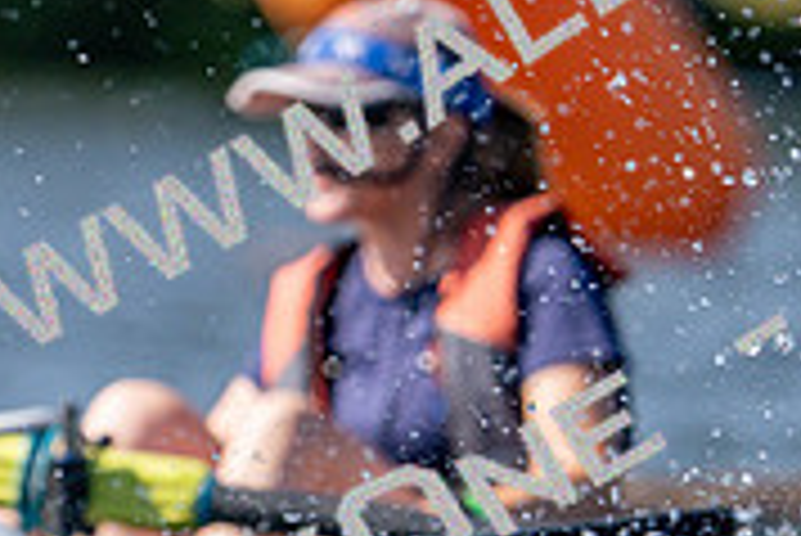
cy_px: 358
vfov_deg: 1.1
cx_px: 531
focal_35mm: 1244
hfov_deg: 1.7
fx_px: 27701
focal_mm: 382
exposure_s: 1/1600
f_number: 6.3
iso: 320
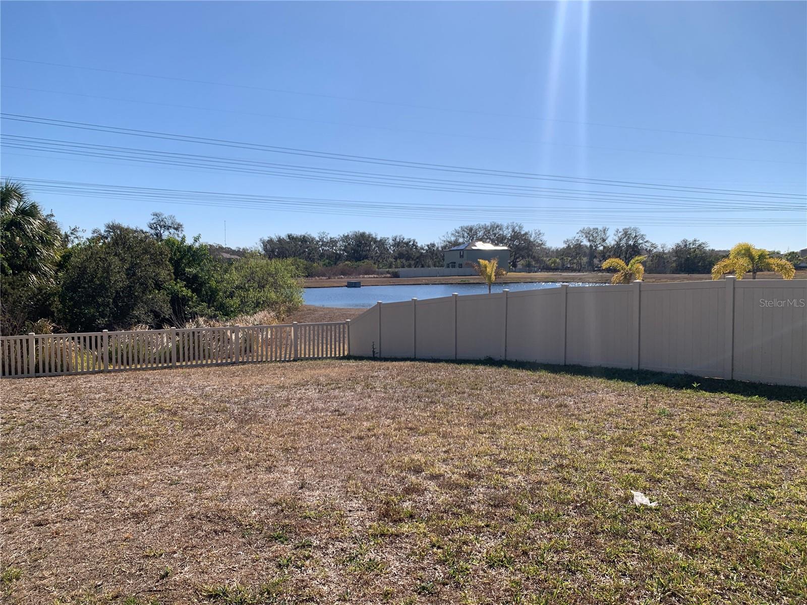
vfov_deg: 53.1
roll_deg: -1.7
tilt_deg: +0.6
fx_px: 606
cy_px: 302
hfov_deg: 67.3
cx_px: 404
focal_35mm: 26
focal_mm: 4.25
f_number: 1.8
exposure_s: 1/3650
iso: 25
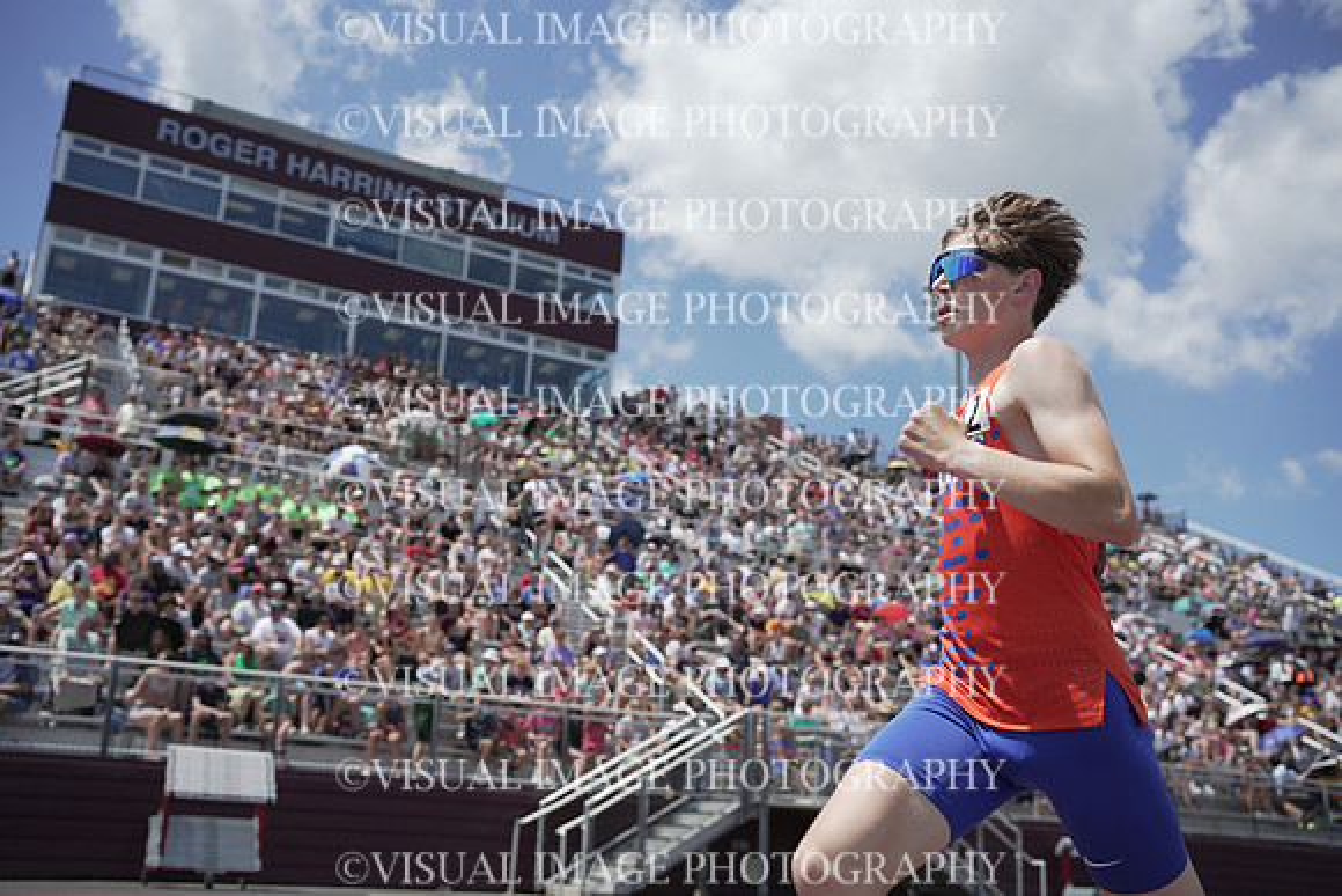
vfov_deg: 37.9
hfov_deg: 54.4
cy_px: 448
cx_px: 671
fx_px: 1305
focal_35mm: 35
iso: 125
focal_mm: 35
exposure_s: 1/3200
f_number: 2.8
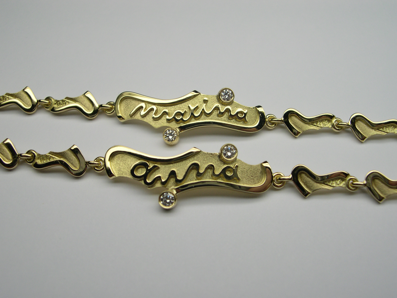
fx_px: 447
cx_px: 194
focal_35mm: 39
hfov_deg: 47.9
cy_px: 150
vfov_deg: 36.8
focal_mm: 8
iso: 100
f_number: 7.6
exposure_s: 1/86.4
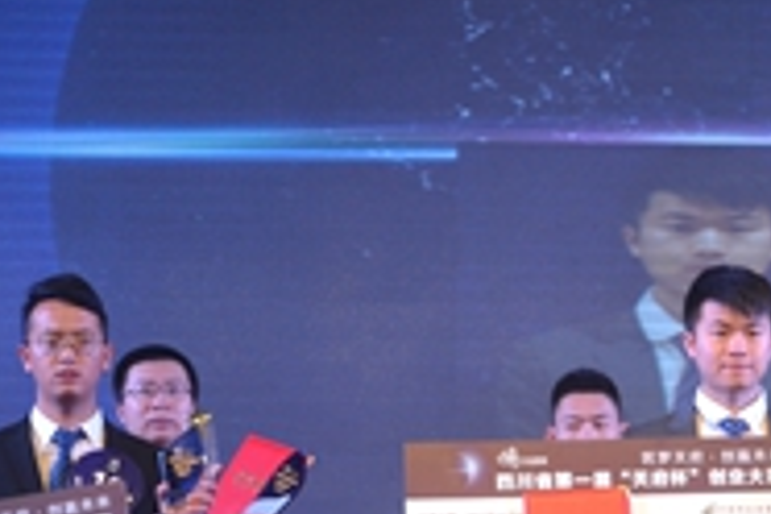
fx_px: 3276
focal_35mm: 153
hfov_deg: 13.2
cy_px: 549
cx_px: 788
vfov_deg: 8.9
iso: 800
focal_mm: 38
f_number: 5
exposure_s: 1/100
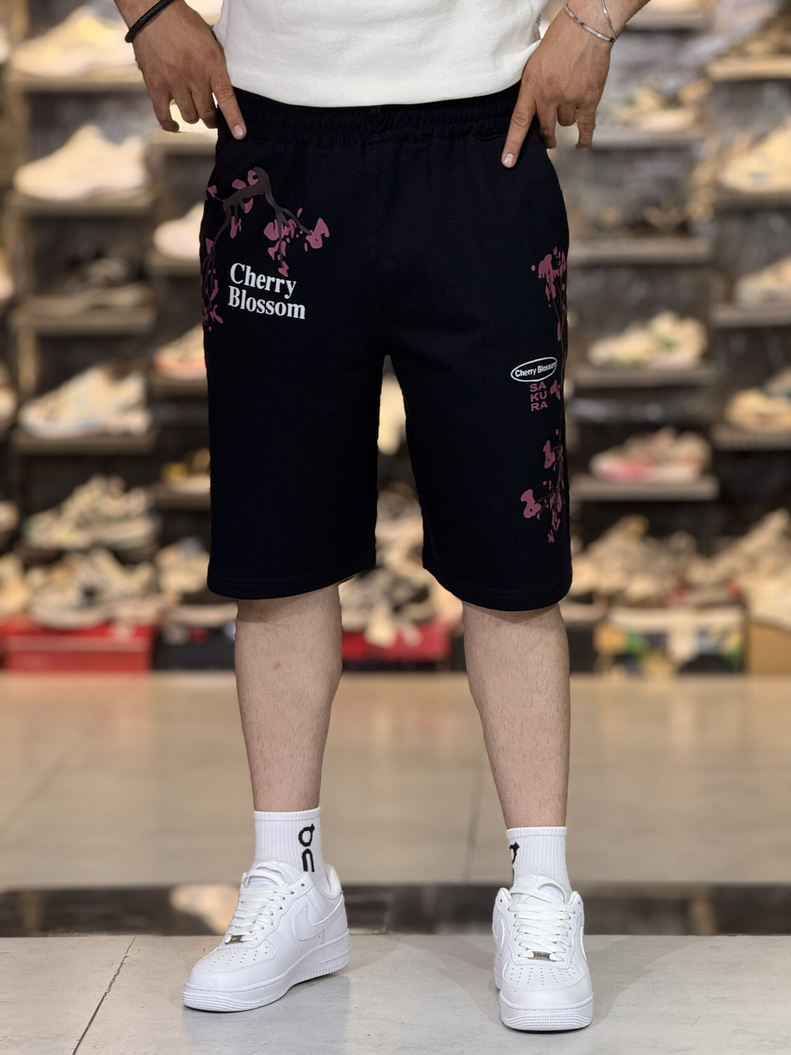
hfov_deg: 12.3
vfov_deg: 16.4
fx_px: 3656
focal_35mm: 120
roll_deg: +0.3
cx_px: 396
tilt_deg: -5.0
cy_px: 528
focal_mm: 15.66
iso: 200
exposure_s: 1/100
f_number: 2.8
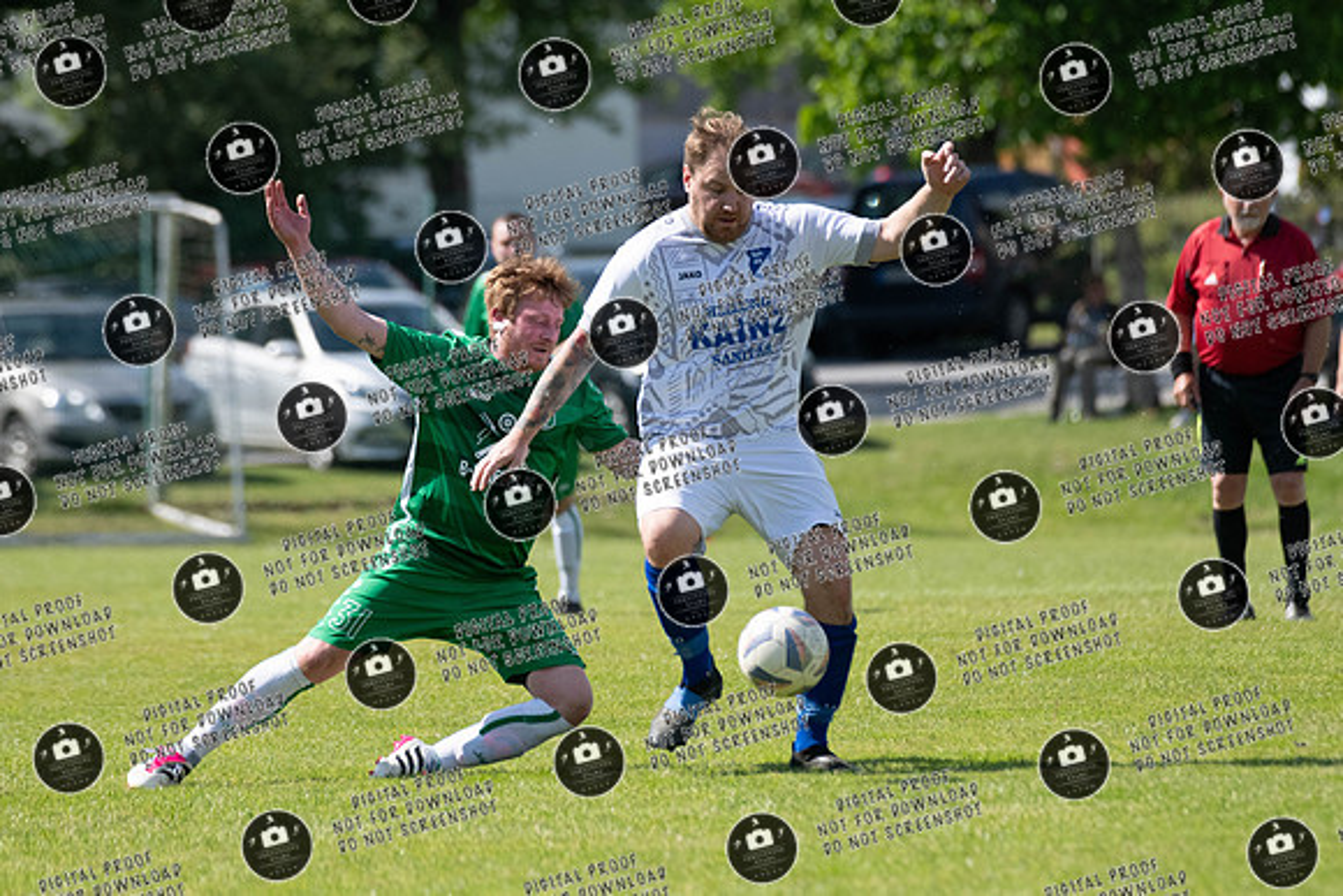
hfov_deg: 5.1
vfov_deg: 3.4
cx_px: 616
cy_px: 410
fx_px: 15013
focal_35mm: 402
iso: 1250
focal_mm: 320
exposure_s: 1/5000
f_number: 5.6
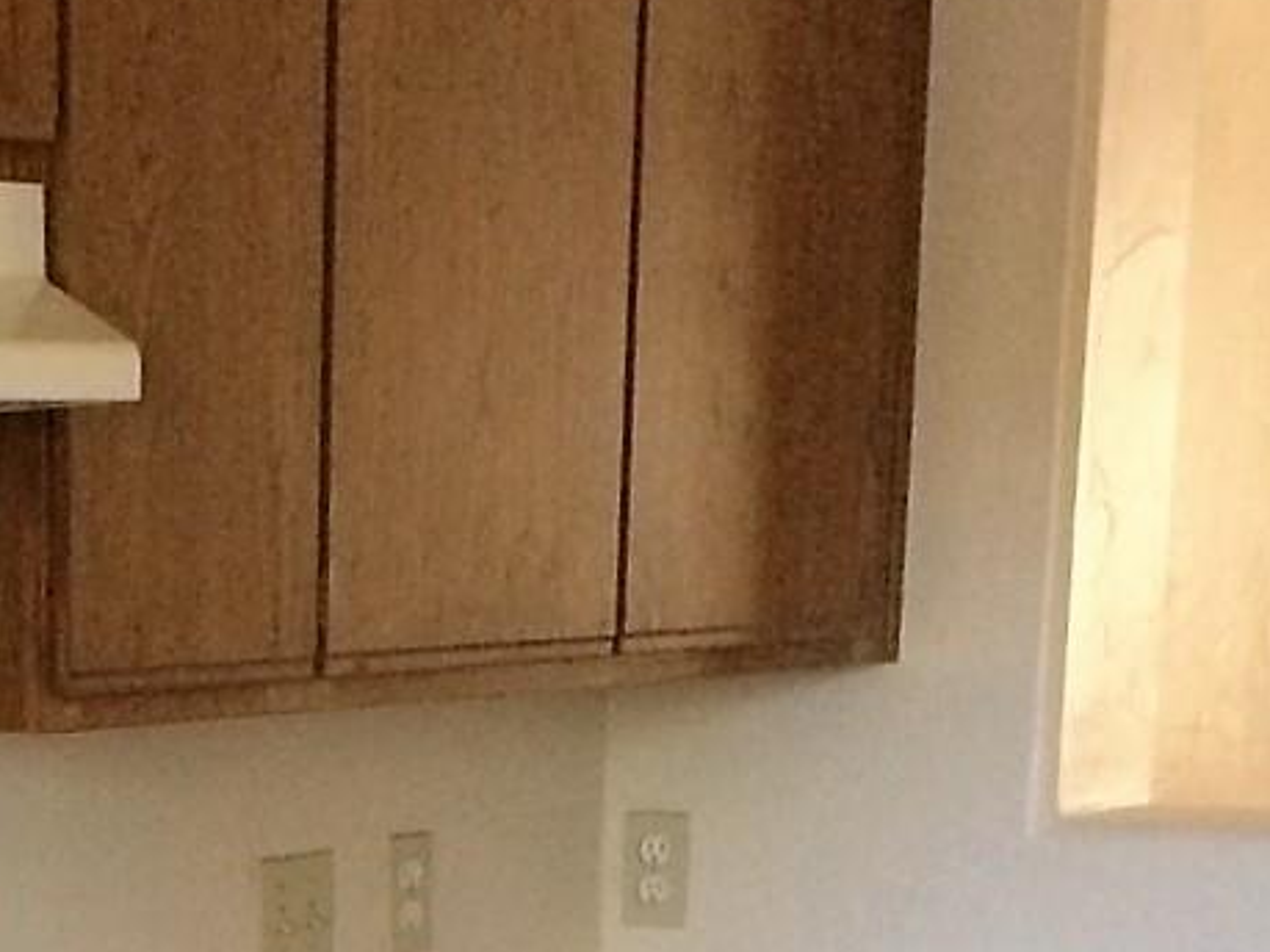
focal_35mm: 98
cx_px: -203
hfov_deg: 19.1
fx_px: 3595
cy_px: 1346
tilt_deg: -11.9
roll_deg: +0.7
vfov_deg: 14.3
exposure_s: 1/30
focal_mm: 4.15
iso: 250
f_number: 2.2
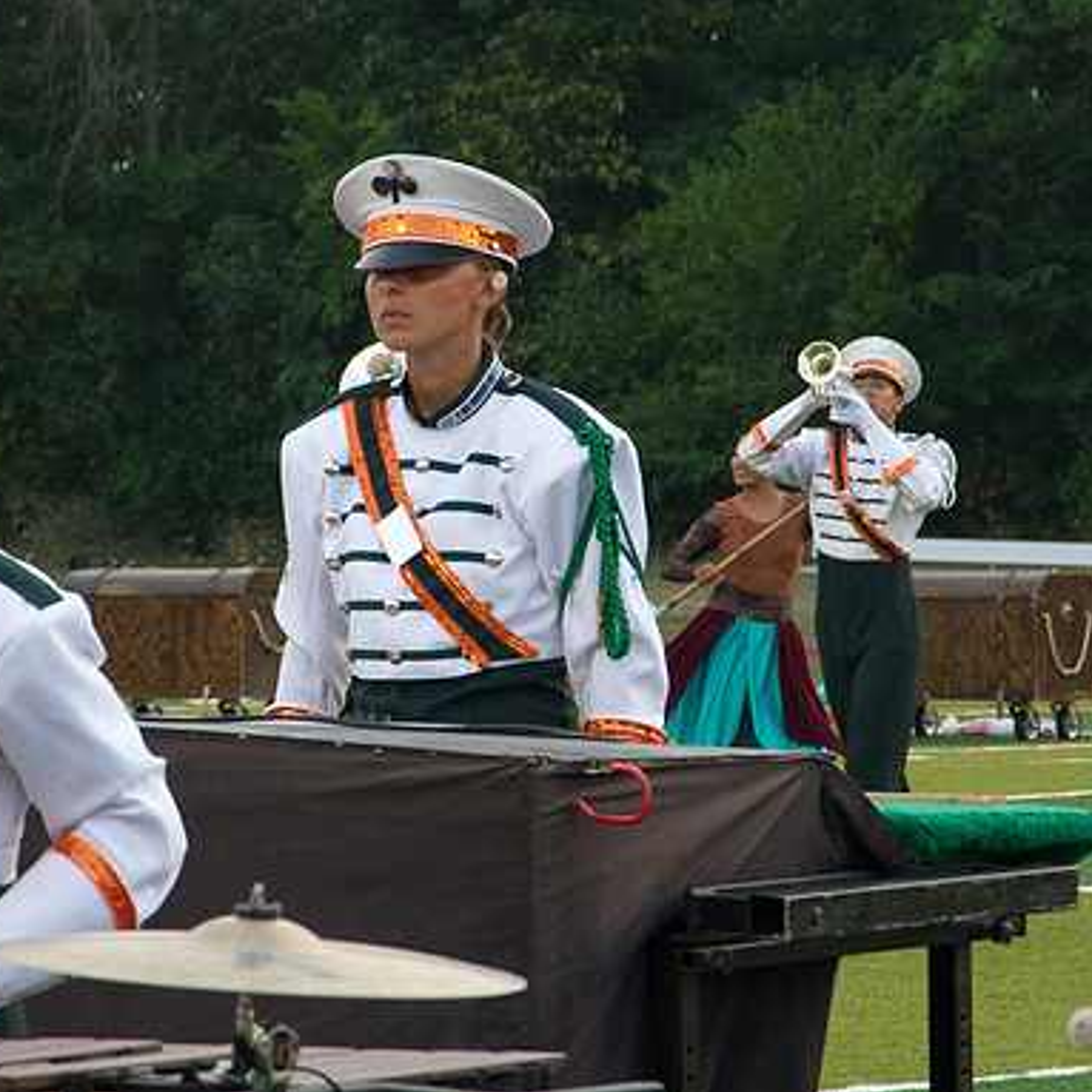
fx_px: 9886
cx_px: 441
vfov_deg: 6.3
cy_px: 457
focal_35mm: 277
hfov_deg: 6.3
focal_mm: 120
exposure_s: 1/320
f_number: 9
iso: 2500
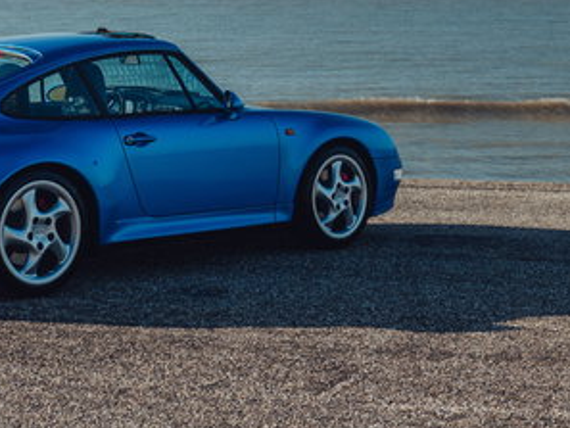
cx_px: 246
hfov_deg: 22.5
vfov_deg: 16.6
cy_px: -16
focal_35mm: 87
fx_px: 1433
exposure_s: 1/160
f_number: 7.1
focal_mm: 35
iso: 200
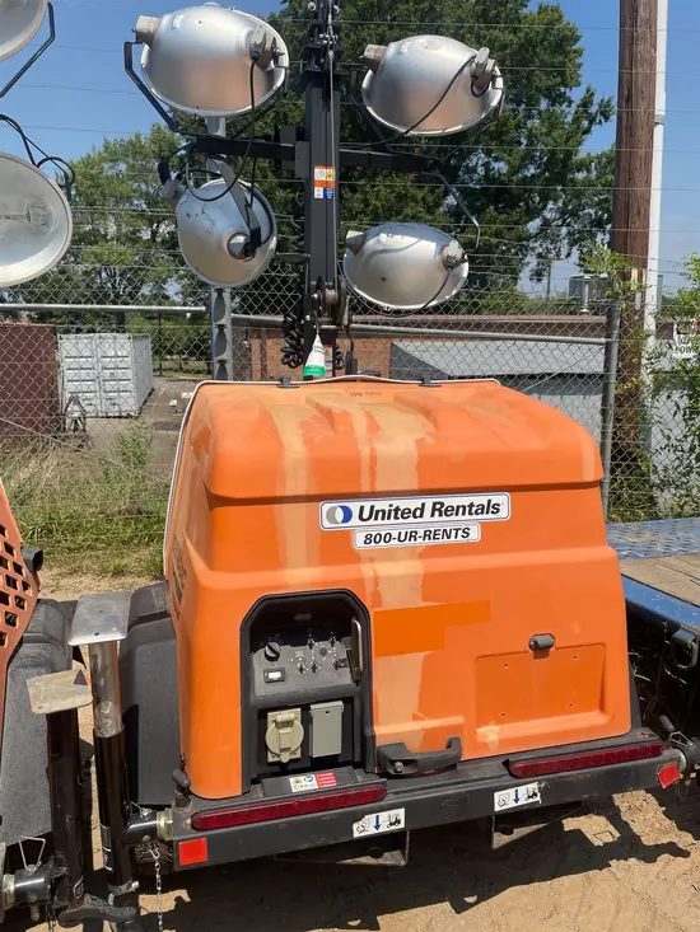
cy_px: 466
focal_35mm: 26
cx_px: 350
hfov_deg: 53.1
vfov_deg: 67.3
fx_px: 701
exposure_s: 1/4000
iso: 32
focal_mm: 4.2
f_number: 1.6
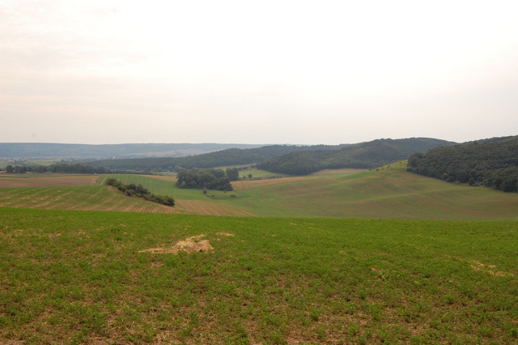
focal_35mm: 36
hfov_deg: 53.2
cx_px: 259
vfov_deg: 36.8
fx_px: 518
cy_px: 172
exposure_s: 1/400
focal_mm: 24
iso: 400
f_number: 10
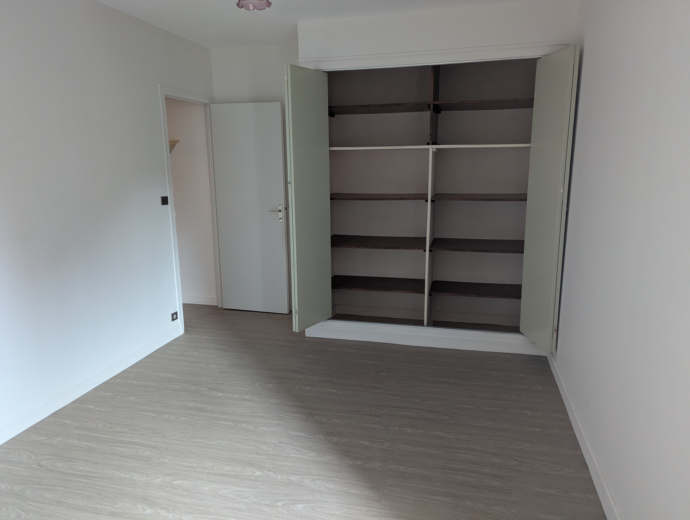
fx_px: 479
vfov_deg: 56.9
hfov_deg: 71.5
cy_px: 260
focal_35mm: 24
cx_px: 345
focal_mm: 6.81
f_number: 1.85
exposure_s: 1/57.3
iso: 737
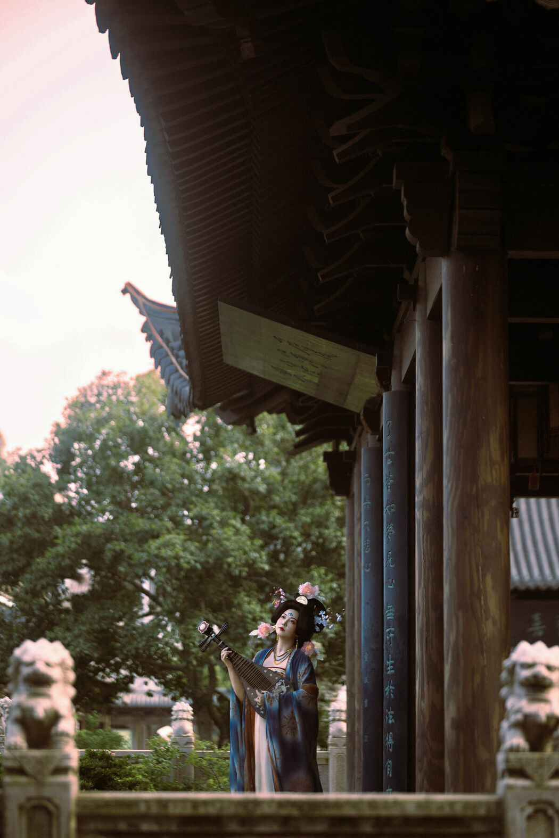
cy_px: 419
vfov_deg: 17.8
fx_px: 2678
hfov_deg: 11.9
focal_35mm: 115
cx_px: 280
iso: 500
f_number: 2.8
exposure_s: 1/800
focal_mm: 115
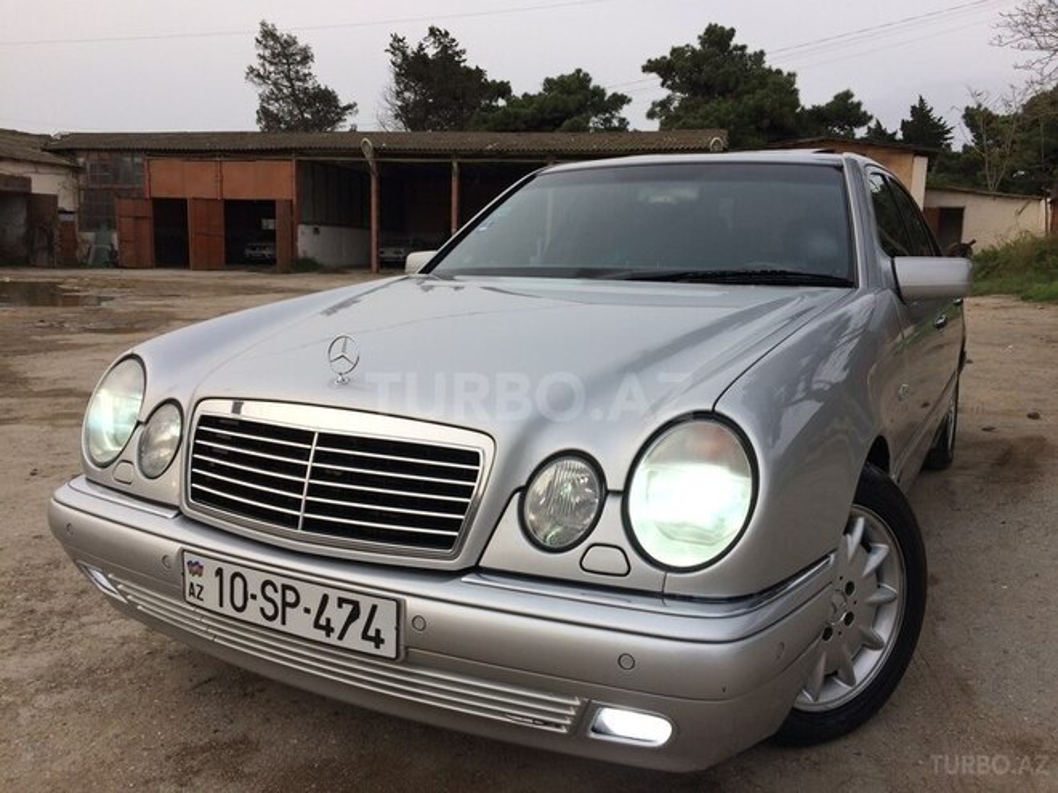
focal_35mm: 29
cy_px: 396
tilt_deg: -8.4
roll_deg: -2.8
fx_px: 886
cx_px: 529
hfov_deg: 61.7
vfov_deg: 48.2
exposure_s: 1/540
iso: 32
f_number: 2.2
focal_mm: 4.15
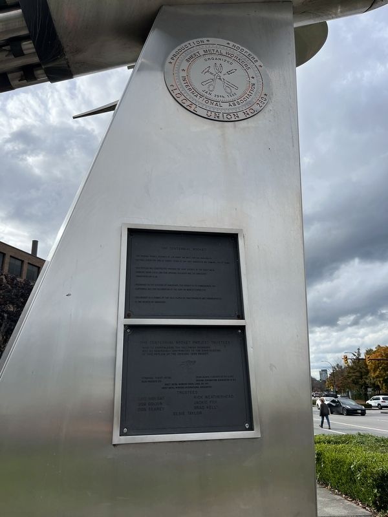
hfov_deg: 53.1
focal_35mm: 26
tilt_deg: +18.0
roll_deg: +1.1
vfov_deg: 67.3
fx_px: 389
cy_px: 258
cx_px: 194
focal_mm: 5.1
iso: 50
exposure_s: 1/3521
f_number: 1.6
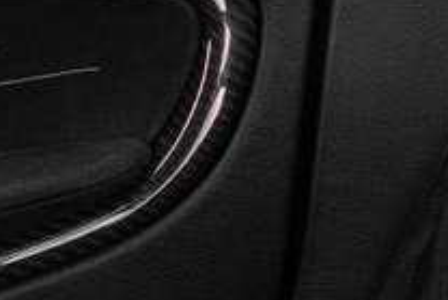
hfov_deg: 9.4
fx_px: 1357
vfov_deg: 12.6
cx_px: 1598
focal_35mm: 109
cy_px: 153
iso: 500
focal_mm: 14
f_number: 10
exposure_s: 1/1.25
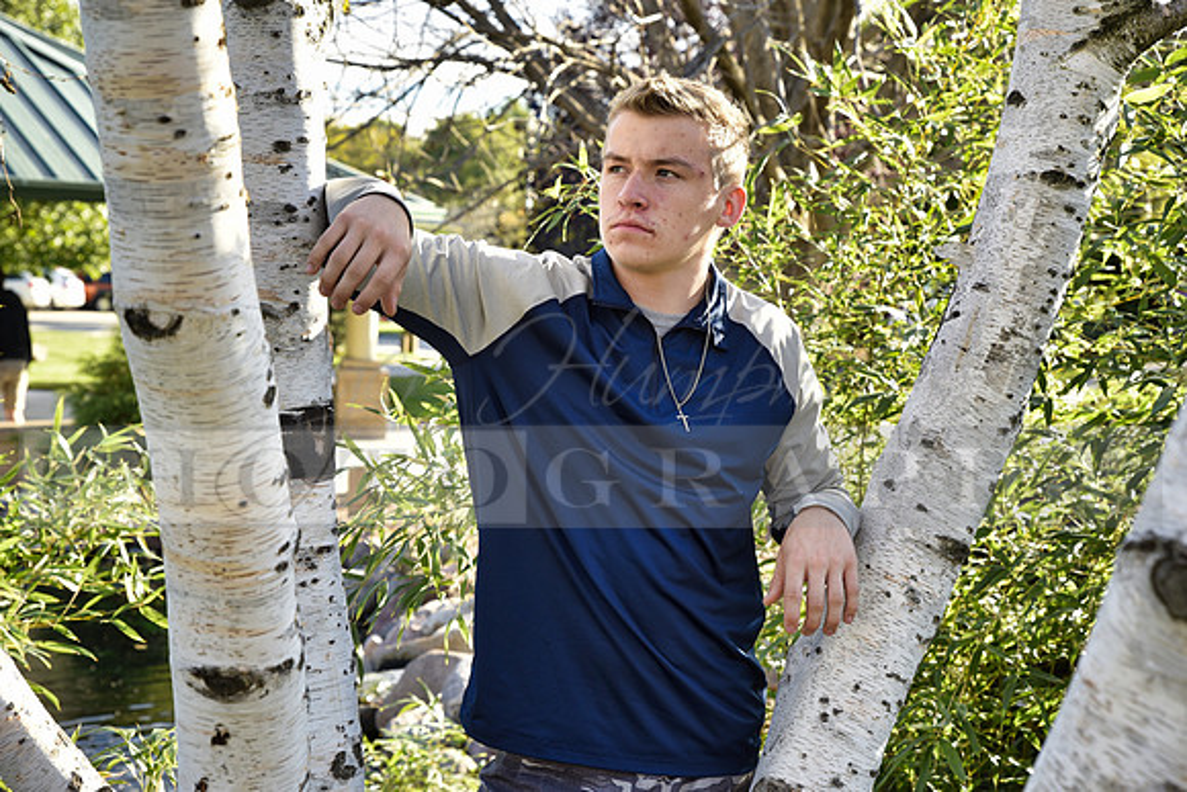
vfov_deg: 23.4
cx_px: 594
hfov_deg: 34.5
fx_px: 1913
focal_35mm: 58
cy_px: 396
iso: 200
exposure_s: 1/160
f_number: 6.3
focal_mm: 58
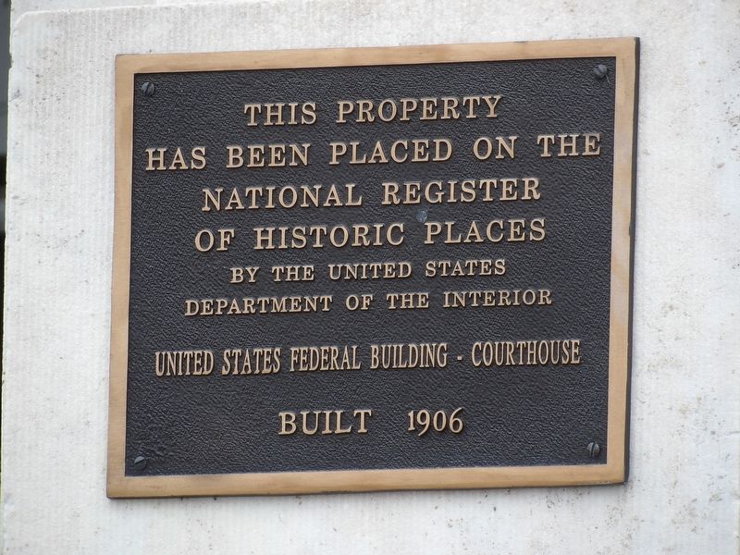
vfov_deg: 2.5
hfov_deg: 3.3
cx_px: 370
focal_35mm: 604
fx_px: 12912
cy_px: 278
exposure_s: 1/100
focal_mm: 108.3
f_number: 4.2
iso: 101
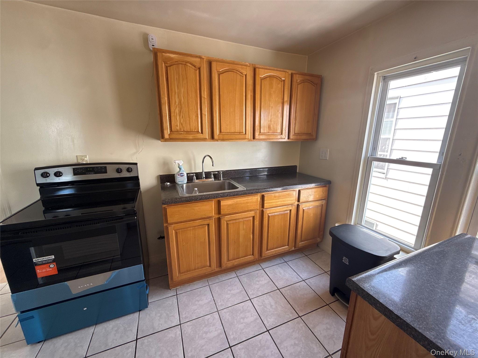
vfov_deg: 85.7
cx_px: 239
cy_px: 179
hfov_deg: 102.1
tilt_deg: -12.8
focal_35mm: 14
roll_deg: -1.3
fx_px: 193
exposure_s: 1/99
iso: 100
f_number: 2.2
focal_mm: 2.22
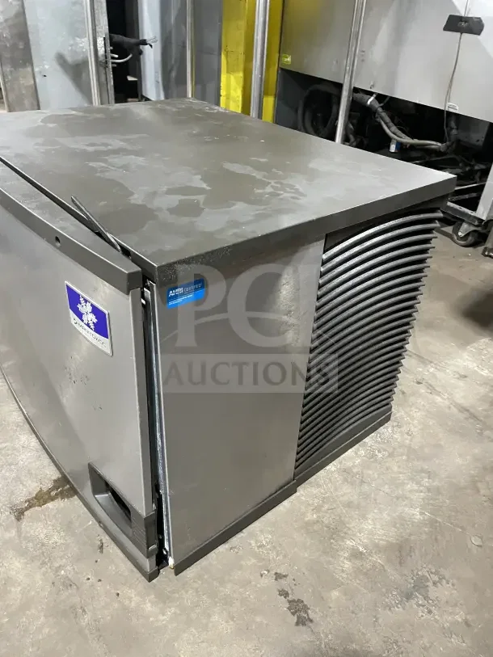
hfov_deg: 53.1
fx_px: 494
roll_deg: -2.7
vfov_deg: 67.3
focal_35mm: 26
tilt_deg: -32.0
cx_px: 246
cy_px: 328
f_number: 1.6
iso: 500
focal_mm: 4.2
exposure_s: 1/60
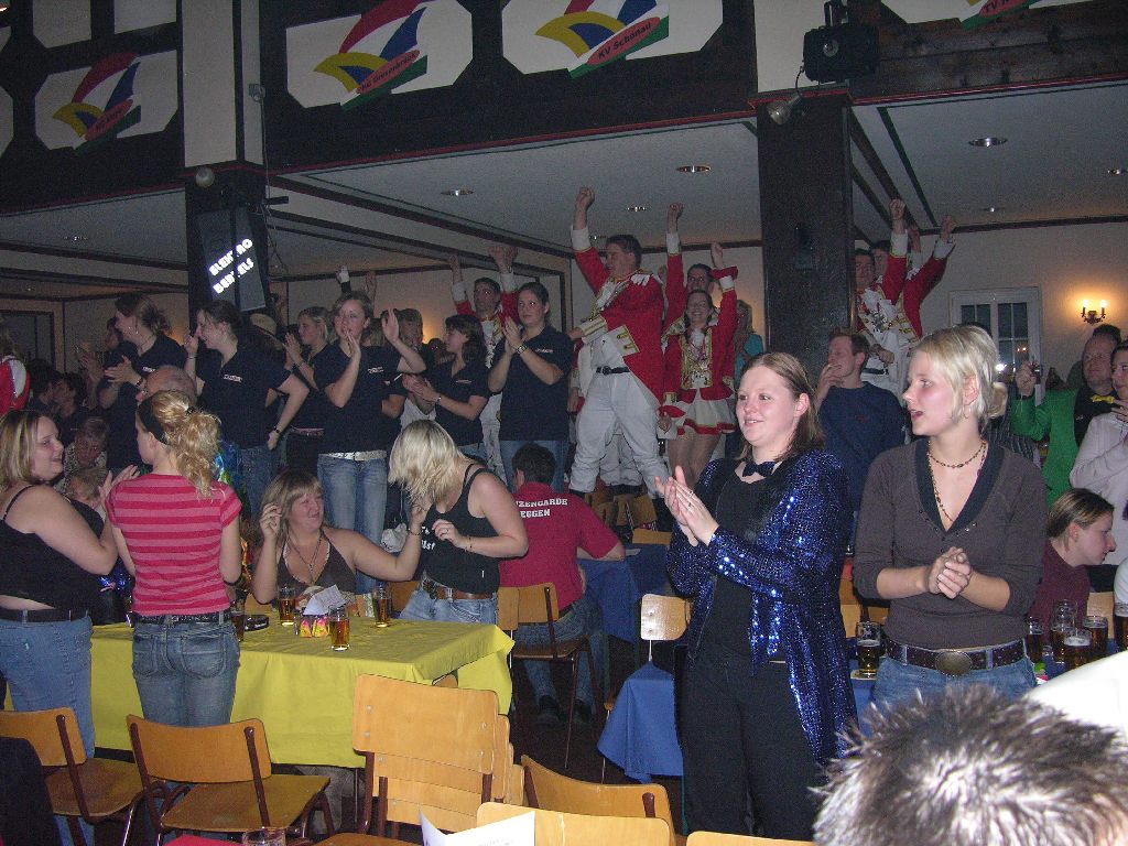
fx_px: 1141
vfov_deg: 40.7
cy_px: 423
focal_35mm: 35
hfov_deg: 52.6
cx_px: 564
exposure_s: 1/60.1
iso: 200
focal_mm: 8.9
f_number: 2.8
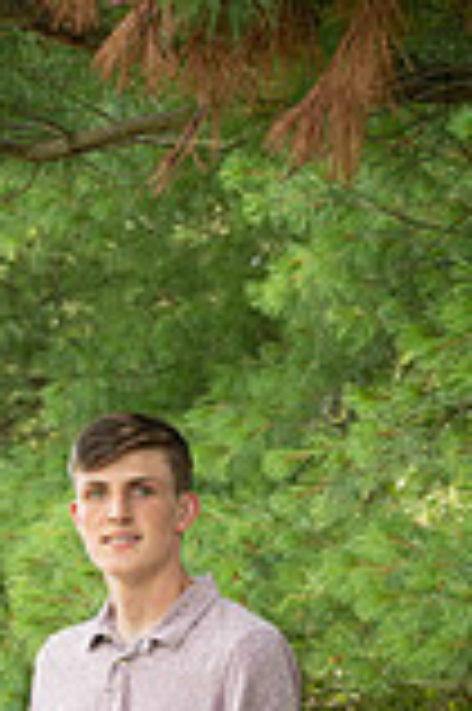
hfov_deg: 6.4
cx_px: 166
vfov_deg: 9.4
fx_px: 4218
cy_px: 940
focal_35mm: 214
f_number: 6.3
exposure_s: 1/200
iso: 500
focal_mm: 75
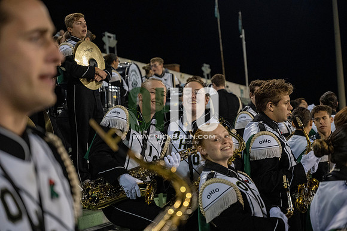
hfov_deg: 28.8
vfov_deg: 19.5
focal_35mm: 70
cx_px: 174
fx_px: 675
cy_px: 116
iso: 2500
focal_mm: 70
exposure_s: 1/500
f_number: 4
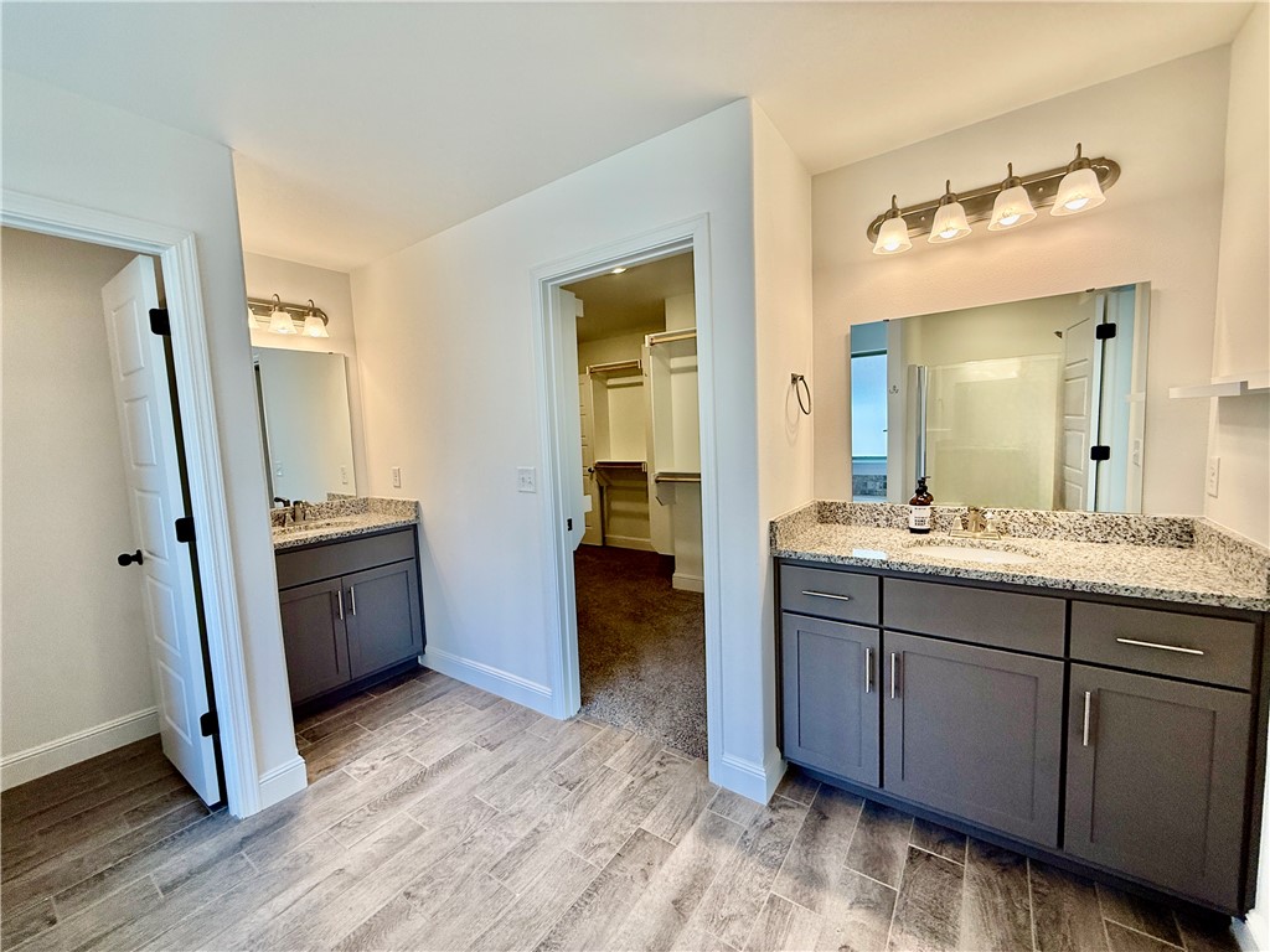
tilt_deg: -4.7
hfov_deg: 102.1
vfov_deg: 85.7
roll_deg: +2.0
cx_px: 635
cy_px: 476
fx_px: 514
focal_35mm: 14
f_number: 2.2
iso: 80
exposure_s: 1/120
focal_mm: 2.22
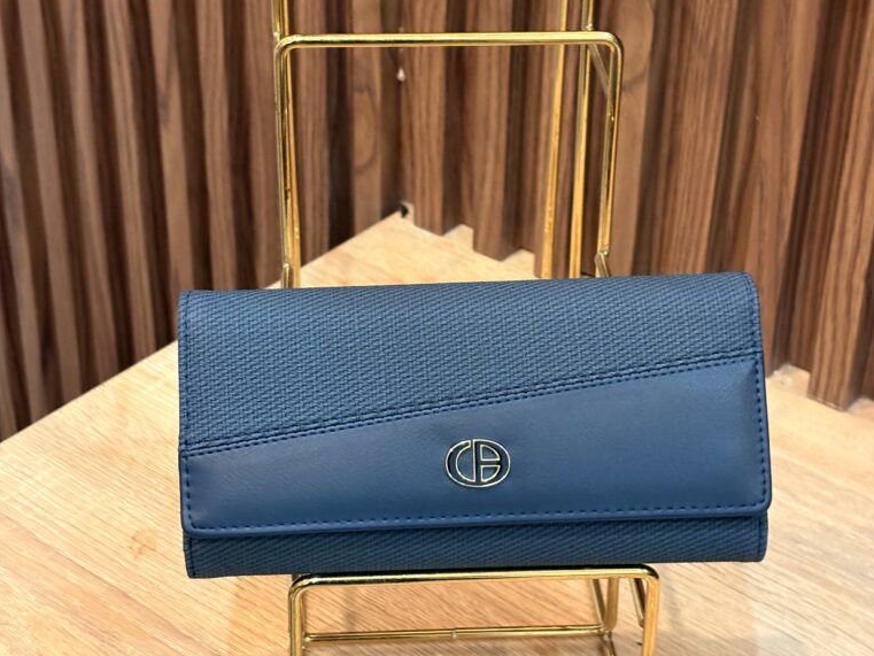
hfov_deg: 27.8
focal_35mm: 70
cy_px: 262
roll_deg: -1.6
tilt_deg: -30.5
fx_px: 1768
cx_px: 440
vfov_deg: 21.0
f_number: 1.6
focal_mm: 5.96
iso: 250
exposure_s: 1/25
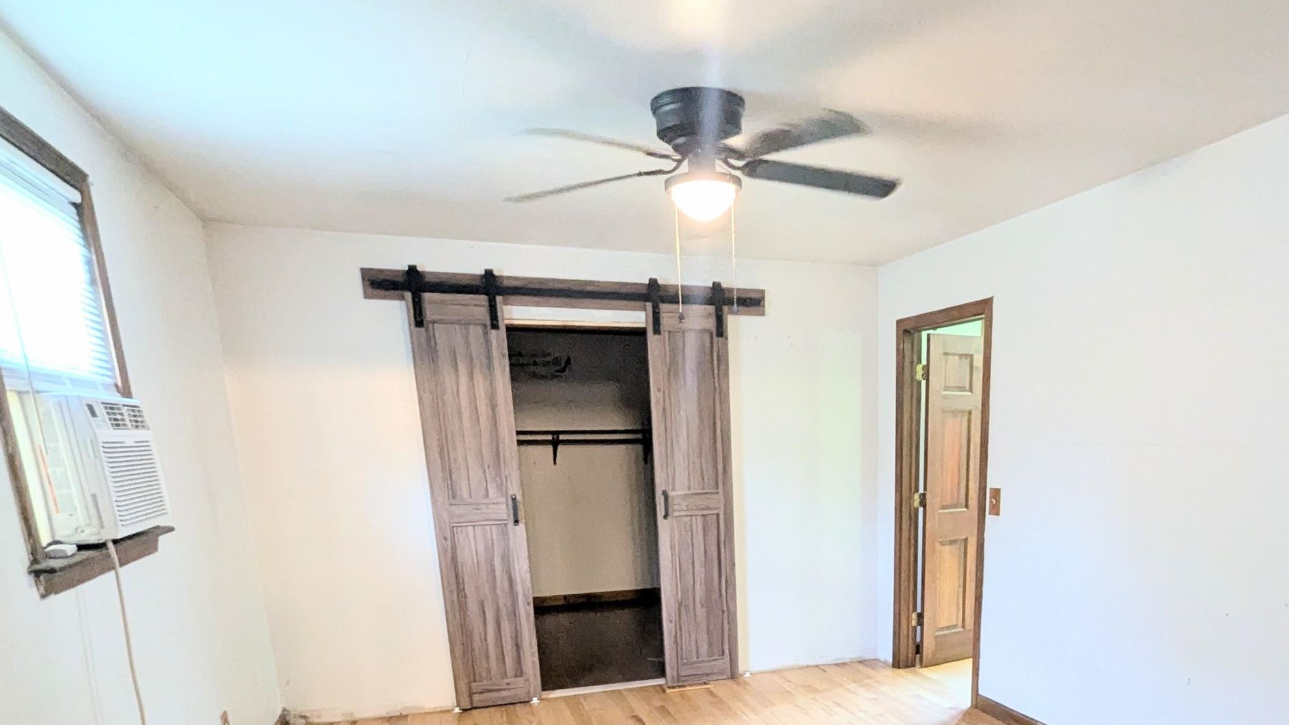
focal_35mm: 23
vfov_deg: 45.1
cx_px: 795
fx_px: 786
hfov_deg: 77.5
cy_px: 647
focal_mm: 1.95
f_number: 2.2
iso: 337
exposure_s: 1/40
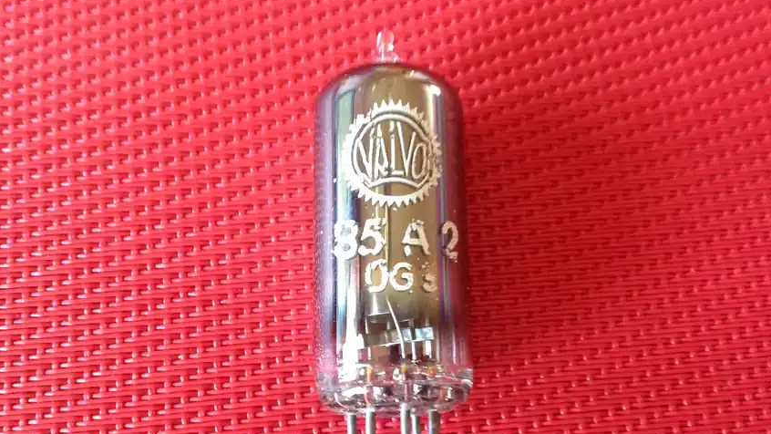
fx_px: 920
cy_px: 261
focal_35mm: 45
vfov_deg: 26.5
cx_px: 411
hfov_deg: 45.4
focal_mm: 4.28
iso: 400
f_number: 2.4
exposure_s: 1/15
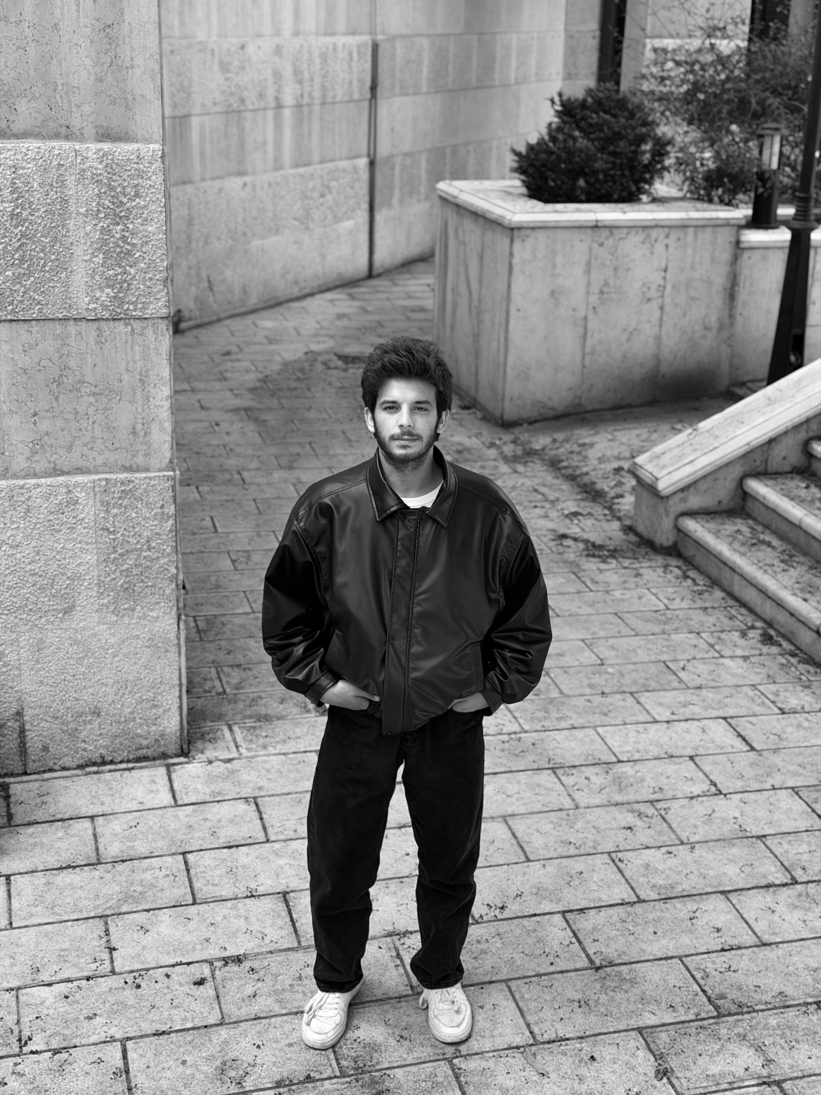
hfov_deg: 30.3
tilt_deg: -21.1
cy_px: 548
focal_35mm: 48
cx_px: 410
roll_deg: -1.6
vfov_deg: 39.7
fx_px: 1518
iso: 64
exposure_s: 1/754
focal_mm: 6.76
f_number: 1.78
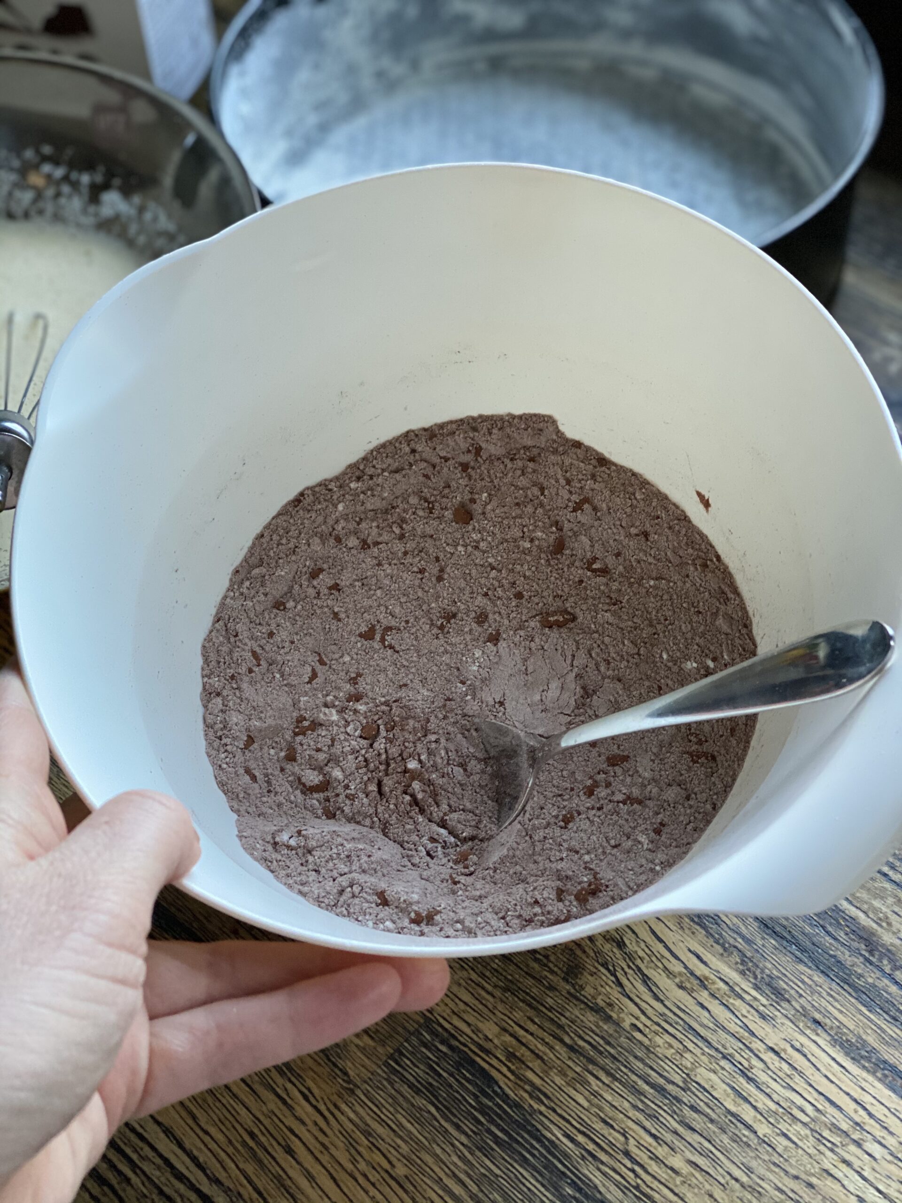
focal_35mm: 52
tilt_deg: -49.6
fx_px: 1807
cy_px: 602
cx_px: 451
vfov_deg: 36.8
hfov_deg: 28.0
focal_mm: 6
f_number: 2
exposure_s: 1/122
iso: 200
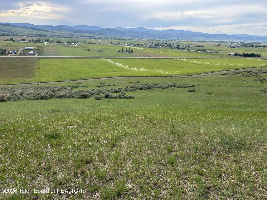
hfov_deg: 67.3
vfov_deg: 53.1
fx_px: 201
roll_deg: -0.8
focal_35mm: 26
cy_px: 100
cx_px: 134
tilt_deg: -18.9
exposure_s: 1/1869
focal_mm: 5.7
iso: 50
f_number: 1.5
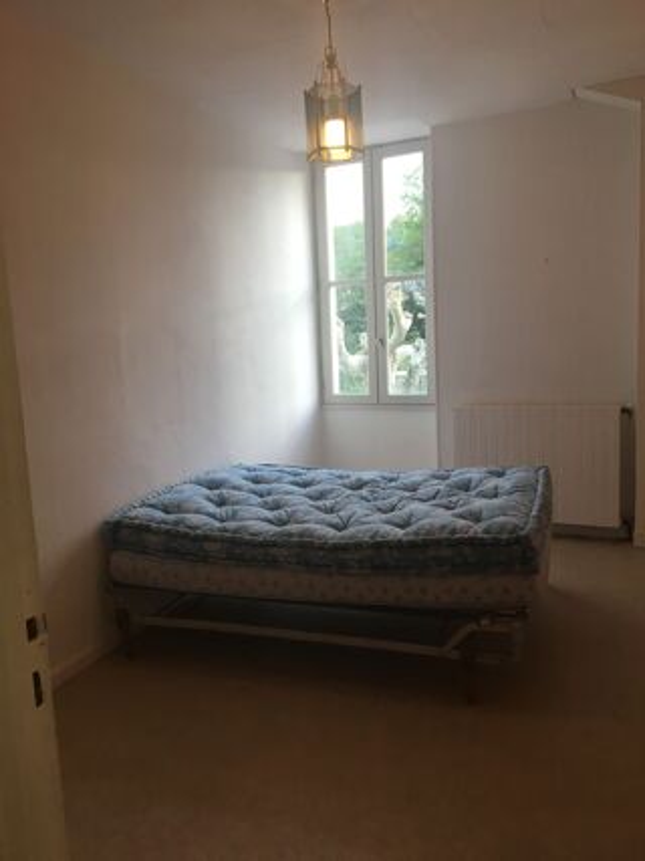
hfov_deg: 48.2
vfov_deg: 61.7
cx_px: 322
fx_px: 721
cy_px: 430
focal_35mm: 29
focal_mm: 4.15
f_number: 2.2
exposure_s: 1/33
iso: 40
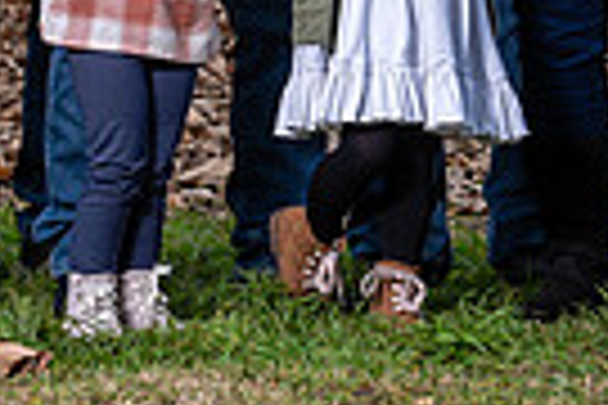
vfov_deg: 2.5
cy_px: -389
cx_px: 378
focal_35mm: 539
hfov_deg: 3.8
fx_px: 9102
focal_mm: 125
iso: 200
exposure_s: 1/125
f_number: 4
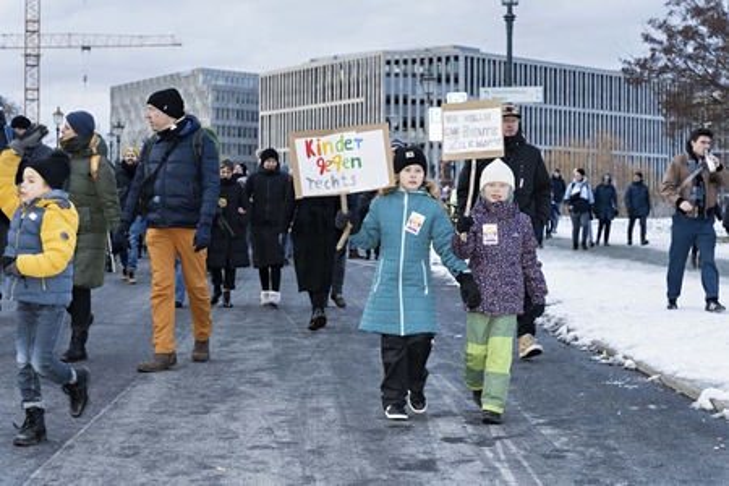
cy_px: 243
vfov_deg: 19.5
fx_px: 1417
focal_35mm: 70
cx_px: 364
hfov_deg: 28.8
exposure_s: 1/125
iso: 800
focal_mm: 70
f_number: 5
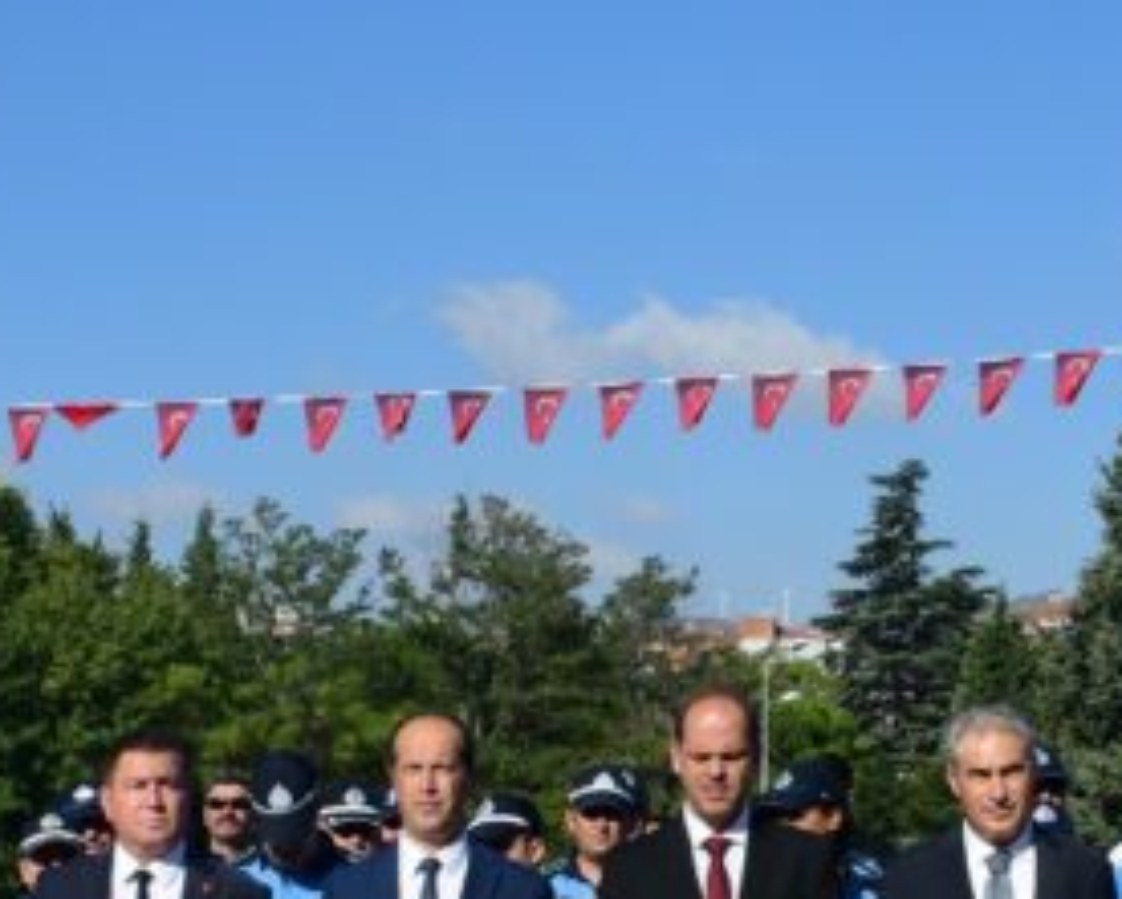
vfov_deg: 16.8
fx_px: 2923
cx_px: 724
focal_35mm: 88
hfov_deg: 21.7
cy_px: 1041
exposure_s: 1/250
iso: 200
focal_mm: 18
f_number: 13
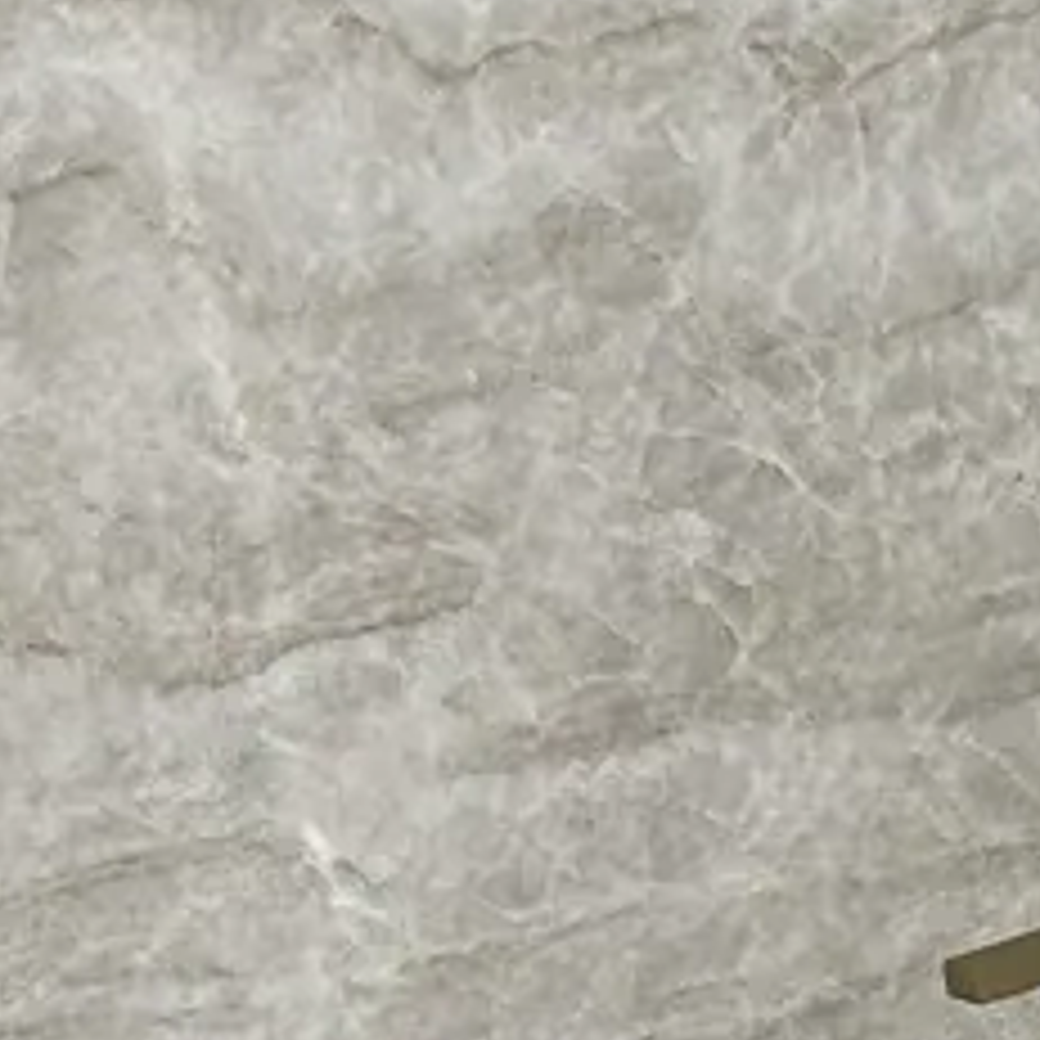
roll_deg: +2.7
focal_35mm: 176
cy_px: 837
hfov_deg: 9.7
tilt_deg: -16.8
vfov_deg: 9.9
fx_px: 5982
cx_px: 1360
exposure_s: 1/120
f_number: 1.78
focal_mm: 6.86
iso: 100
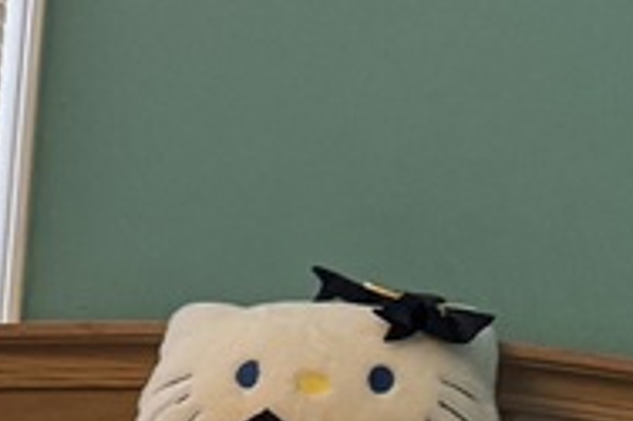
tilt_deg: -7.1
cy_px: 434
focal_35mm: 191
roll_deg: -2.6
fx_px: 3355
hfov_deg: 9.1
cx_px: -1125
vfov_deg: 7.1
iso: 160
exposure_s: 1/60
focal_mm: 6.76
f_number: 1.78
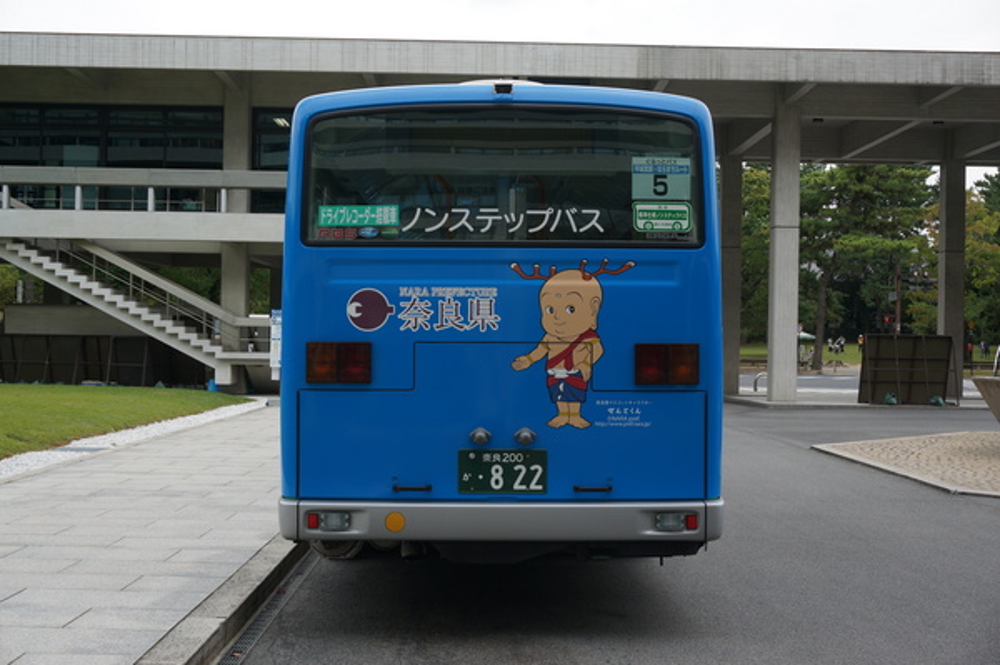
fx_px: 1207
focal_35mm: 44
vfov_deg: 30.8
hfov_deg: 45.0
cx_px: 500
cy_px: 332
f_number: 8
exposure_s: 1/125
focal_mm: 29
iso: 100
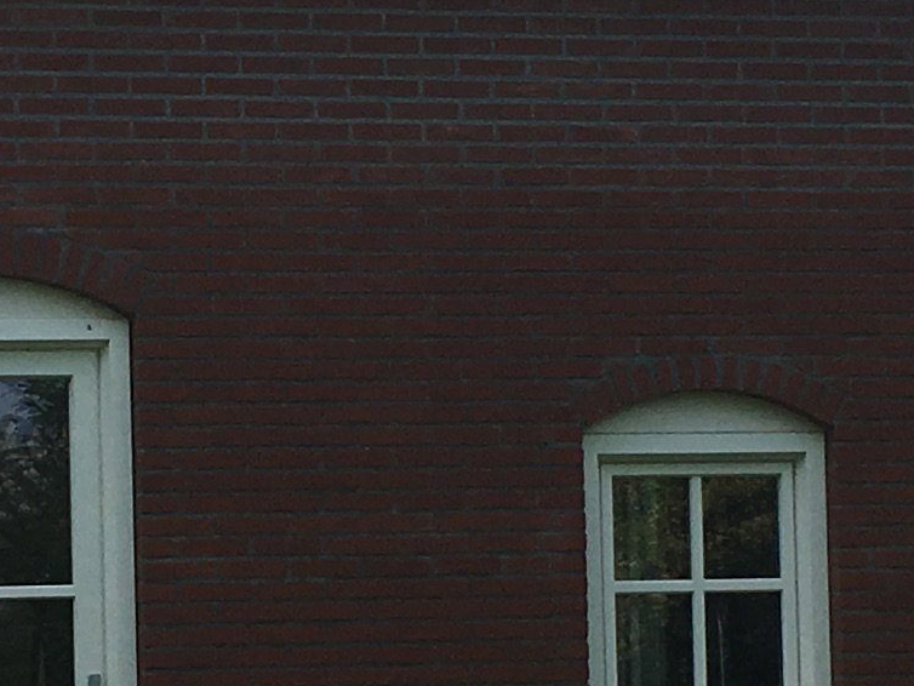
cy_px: 511
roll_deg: +1.3
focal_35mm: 155
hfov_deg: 12.7
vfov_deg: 9.6
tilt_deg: +0.7
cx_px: 158
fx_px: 4094
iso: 25
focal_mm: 4.15
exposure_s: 1/1399
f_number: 2.2
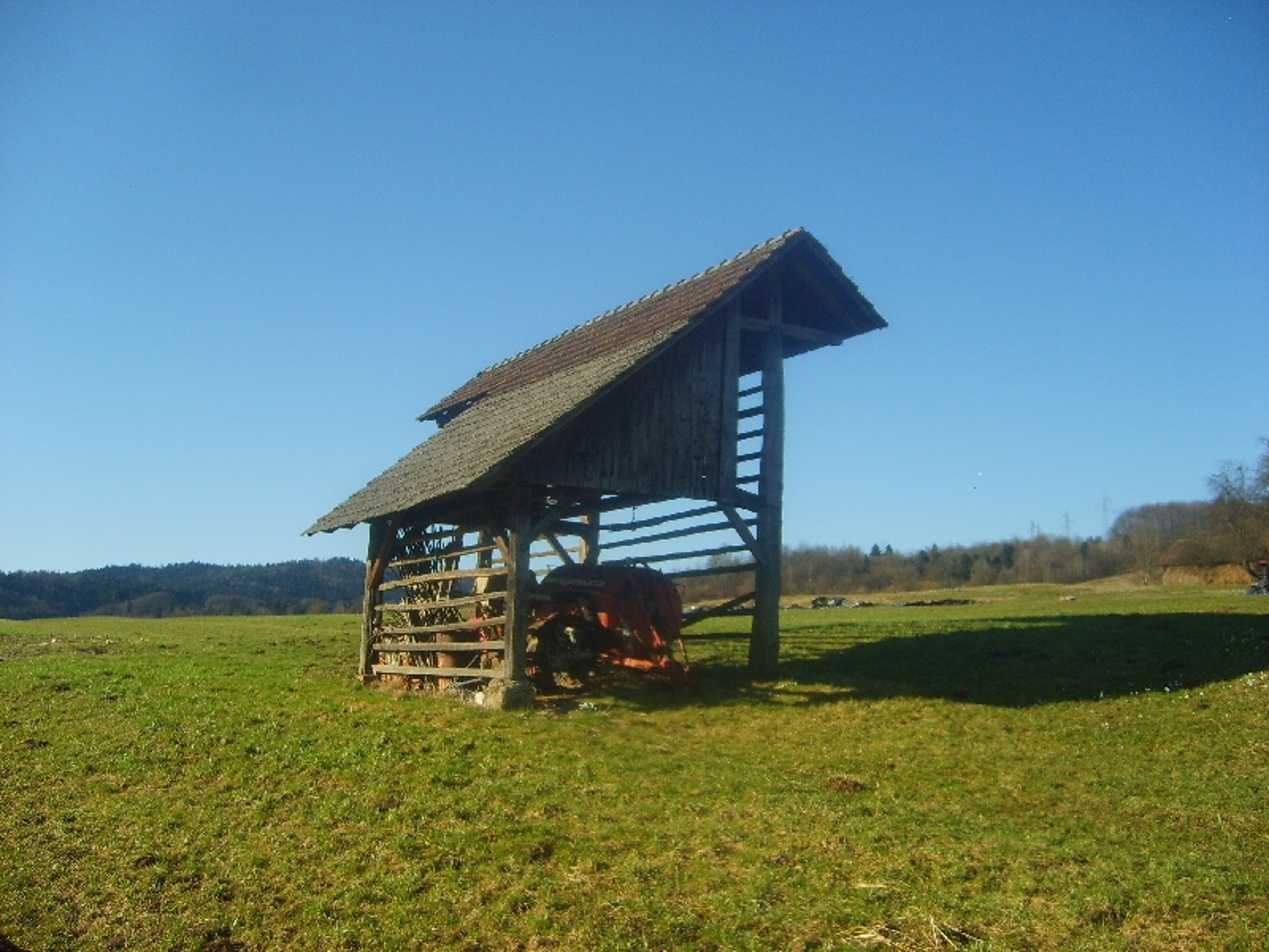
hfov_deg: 52.6
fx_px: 1283
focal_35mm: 35
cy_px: 476
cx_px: 634
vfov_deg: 40.7
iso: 50
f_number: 2.8
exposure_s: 1/750
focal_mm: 5.8
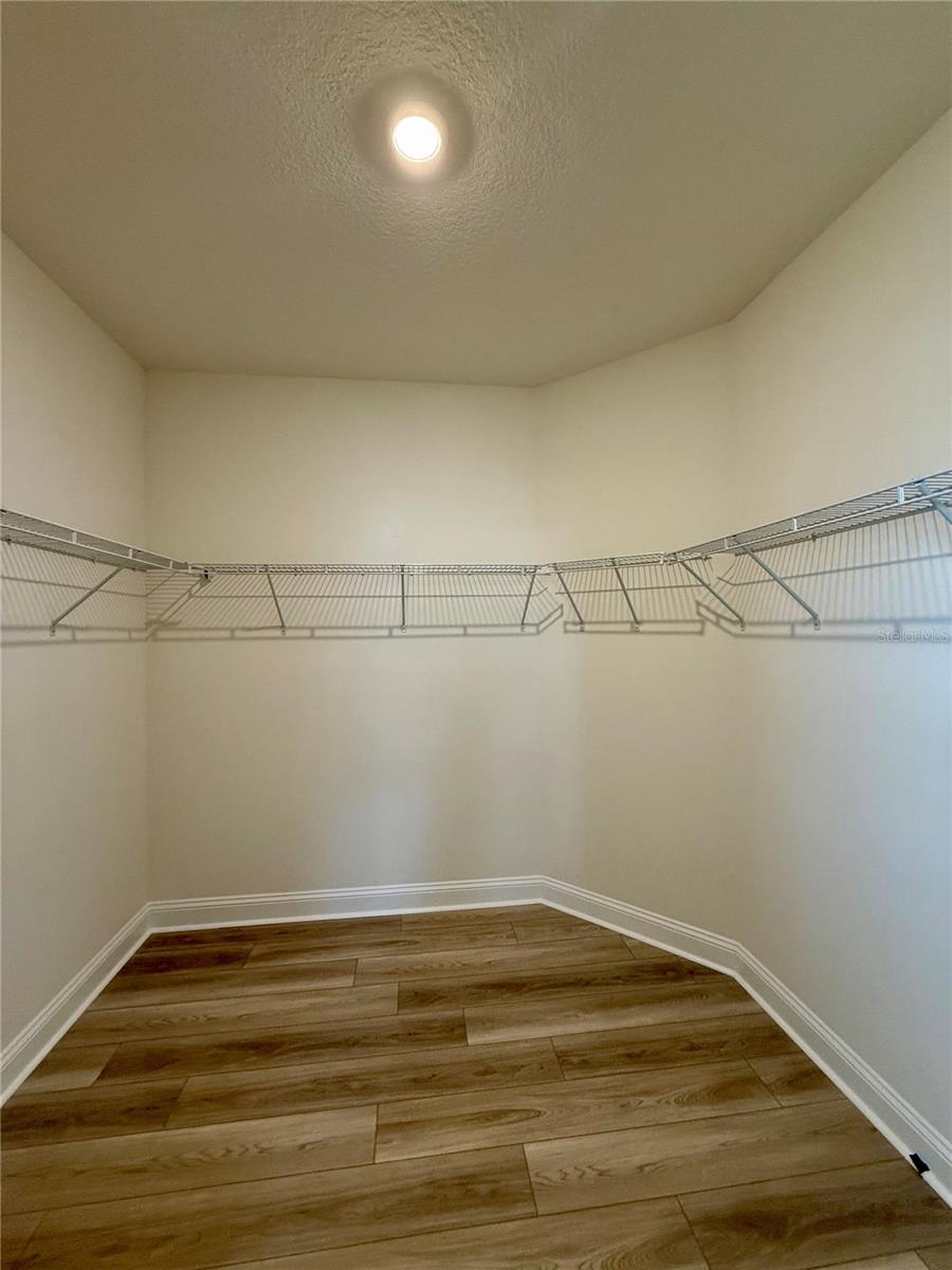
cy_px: 635
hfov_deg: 85.7
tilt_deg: -0.5
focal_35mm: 14
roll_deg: +0.6
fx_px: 513
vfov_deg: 102.1
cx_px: 476
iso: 320
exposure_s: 1/120
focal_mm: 2.22
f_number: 2.2
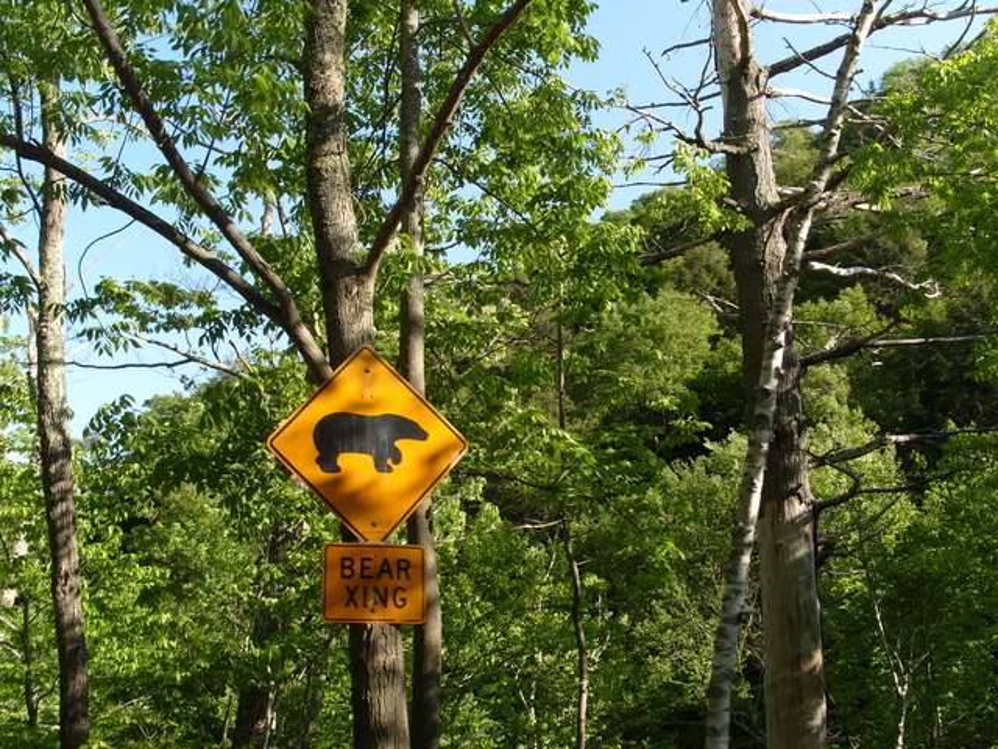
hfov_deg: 52.6
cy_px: 374
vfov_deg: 40.7
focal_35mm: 35
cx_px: 499
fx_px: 1009
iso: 80
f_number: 4.4
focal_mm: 7.8
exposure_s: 1/250
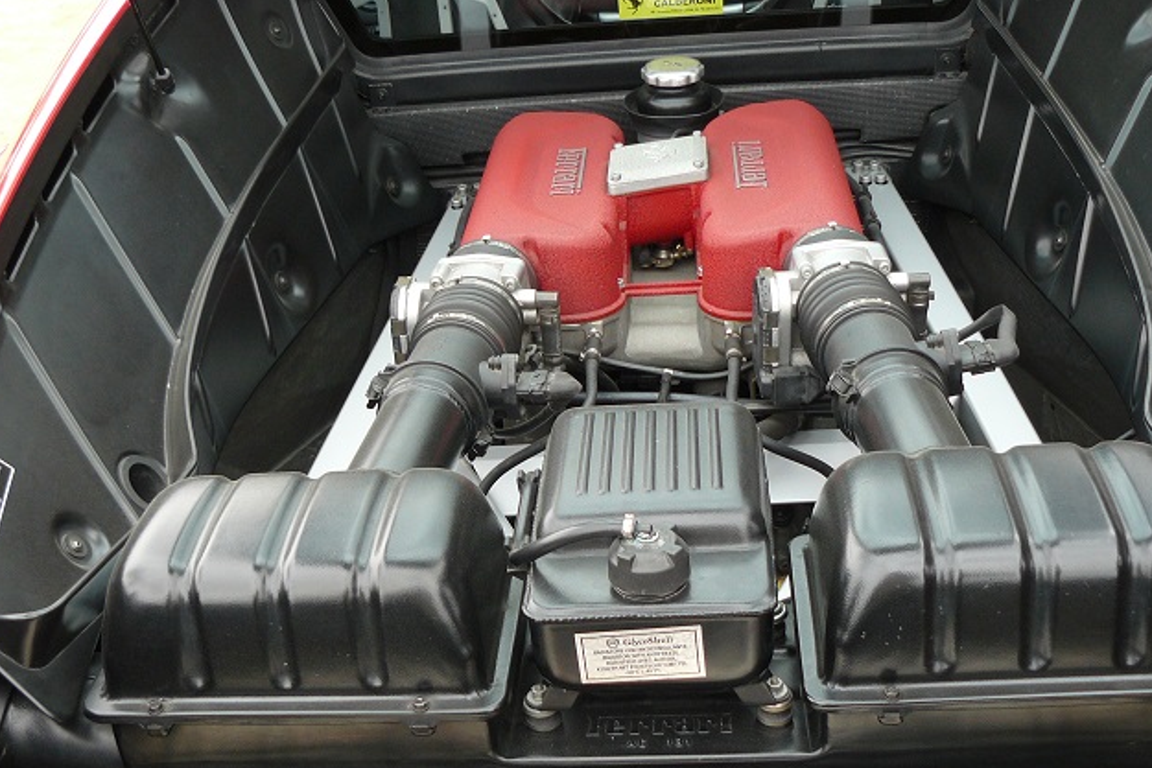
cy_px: 490
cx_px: 535
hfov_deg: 42.7
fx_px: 1472
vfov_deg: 29.1
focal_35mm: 46
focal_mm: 6
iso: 100
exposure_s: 1/80
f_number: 2.8
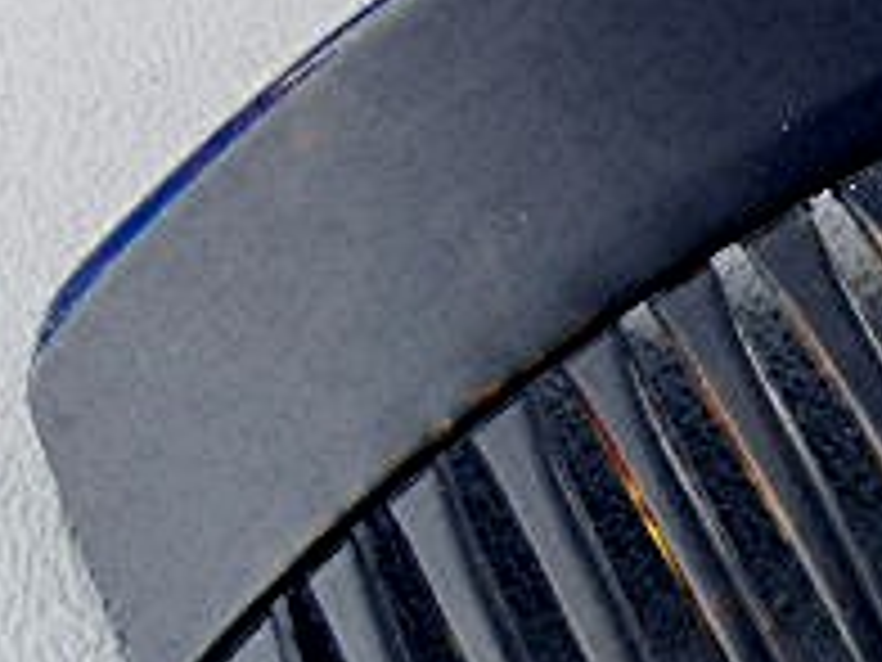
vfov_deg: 10.1
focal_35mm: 147
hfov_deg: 12.9
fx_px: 3745
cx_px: 1210
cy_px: 491
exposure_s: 1/6.6
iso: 200
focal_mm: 8.1
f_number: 3.8
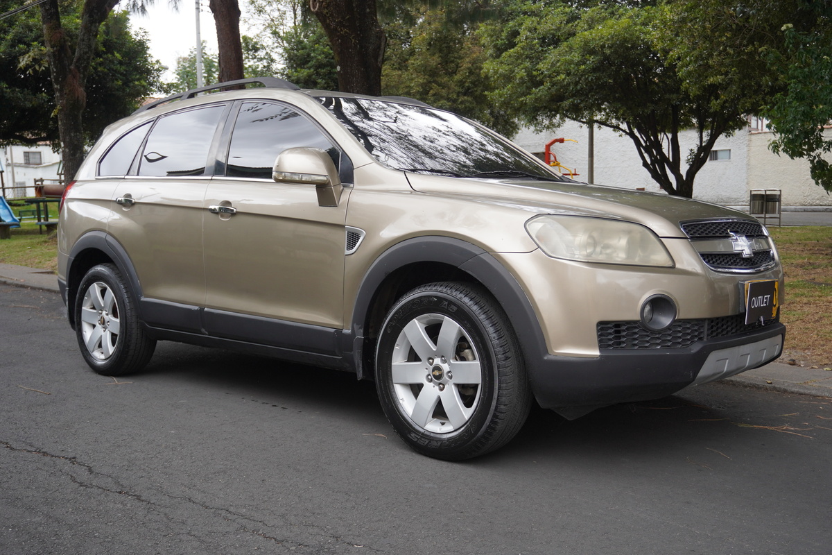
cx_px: 416
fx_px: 867
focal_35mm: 38
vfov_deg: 35.5
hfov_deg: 51.3
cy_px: 278
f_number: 4.5
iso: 200
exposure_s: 1/500
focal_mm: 25
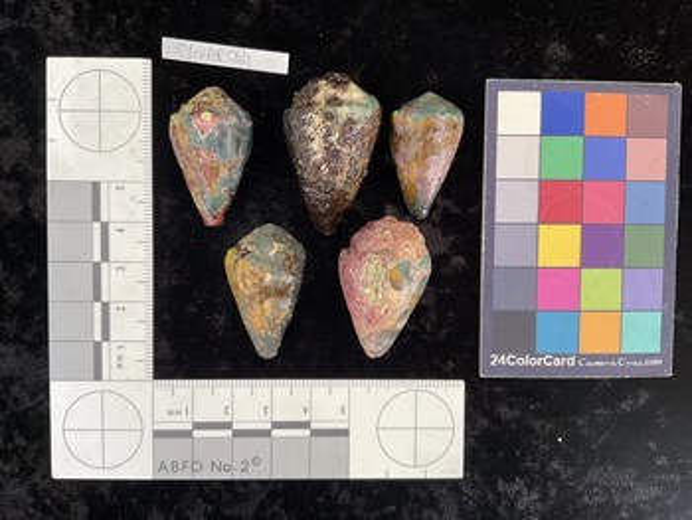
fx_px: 580
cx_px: 346
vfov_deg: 48.3
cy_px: 260
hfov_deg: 61.6
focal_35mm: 29
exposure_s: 1/60
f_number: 1.8
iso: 40
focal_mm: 3
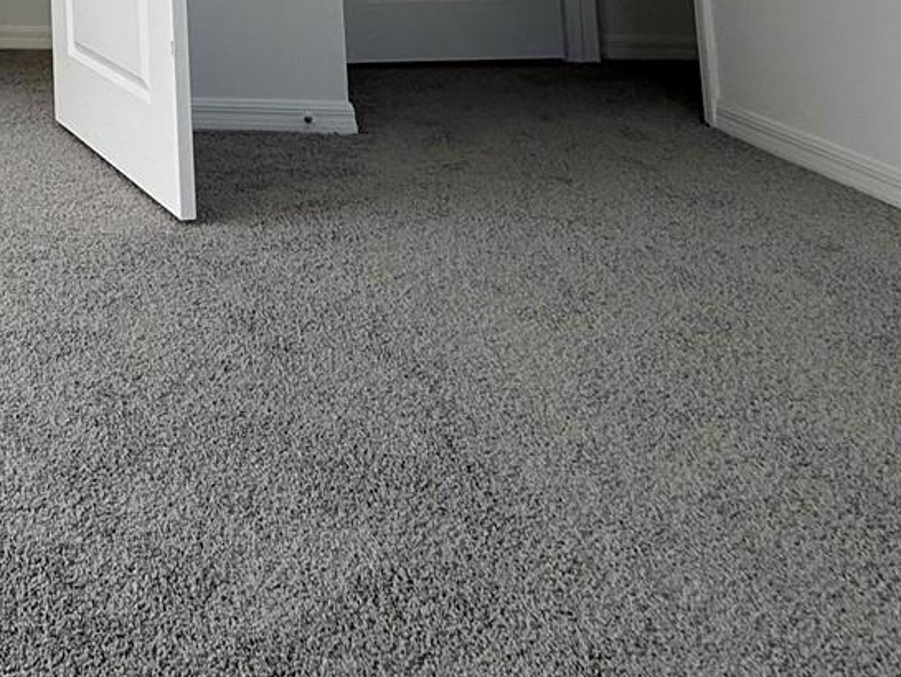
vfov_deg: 27.8
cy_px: -249
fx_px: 1068
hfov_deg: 36.3
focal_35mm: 41
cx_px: -160
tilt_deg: +5.2
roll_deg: +1.0
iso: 50
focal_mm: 2.22
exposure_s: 1/184
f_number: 2.2
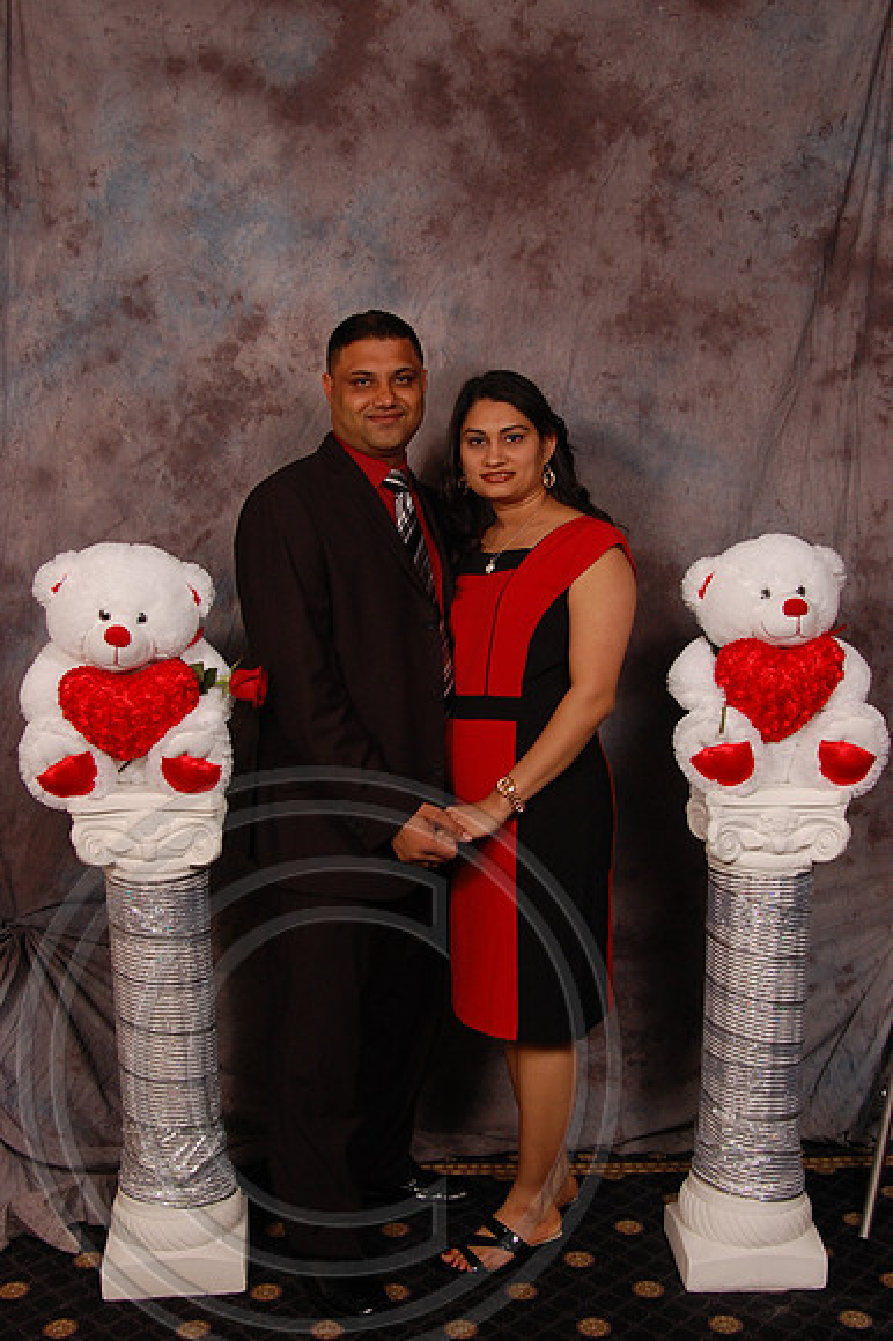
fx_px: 1341
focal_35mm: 36
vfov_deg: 53.2
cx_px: 446
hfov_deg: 36.8
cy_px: 670
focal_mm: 24
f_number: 5.6
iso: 400
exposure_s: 1/200
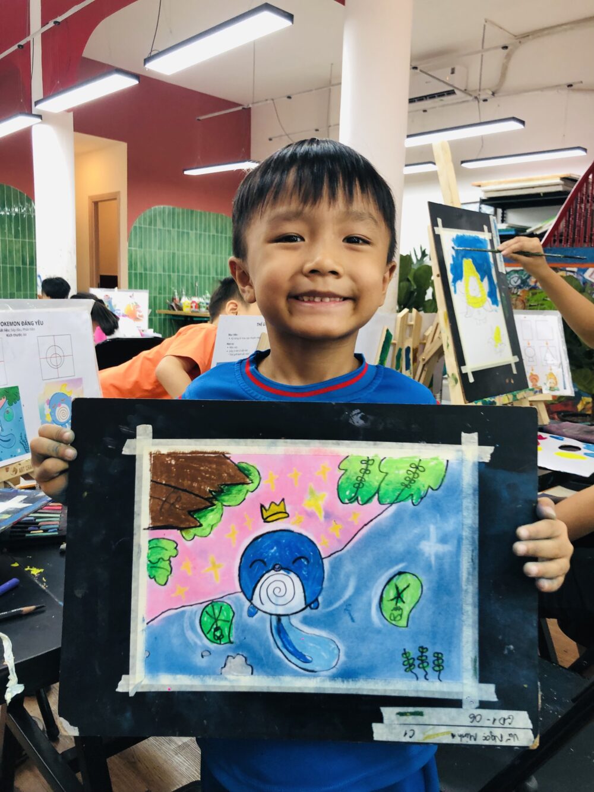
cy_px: 396
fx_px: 641
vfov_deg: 63.4
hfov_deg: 49.8
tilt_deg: -7.9
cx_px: 297
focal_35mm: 28
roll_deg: -1.2
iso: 25
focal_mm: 4
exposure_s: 1/30
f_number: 1.8
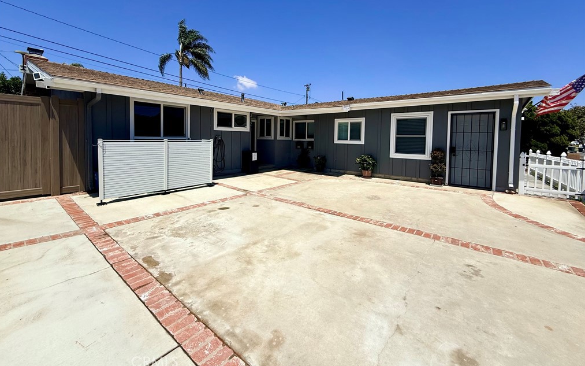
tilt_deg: -1.6
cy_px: 148
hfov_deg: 101.5
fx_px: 239
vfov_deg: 74.0
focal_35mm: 15
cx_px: 292
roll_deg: -1.1
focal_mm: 2.22
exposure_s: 1/4425
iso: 50
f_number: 2.2
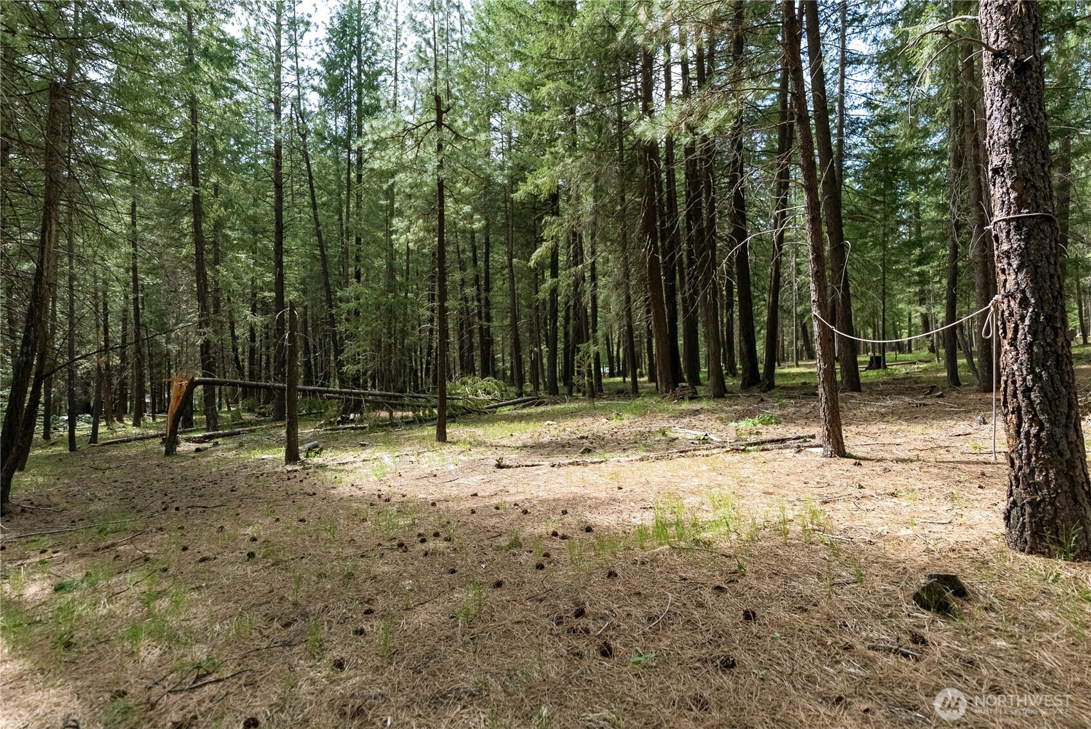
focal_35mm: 18
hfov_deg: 90.0
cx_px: 546
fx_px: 546
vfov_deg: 67.4
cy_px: 364
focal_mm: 18
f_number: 2.8
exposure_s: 1/8000
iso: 100
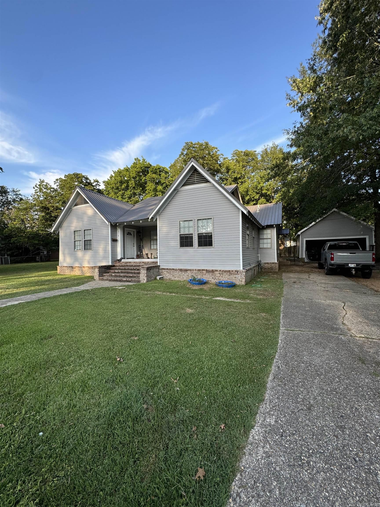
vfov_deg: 102.1
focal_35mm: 14
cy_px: 254
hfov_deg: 85.7
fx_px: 205
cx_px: 190
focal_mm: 2.22
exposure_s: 1/309
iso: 40
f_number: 2.2
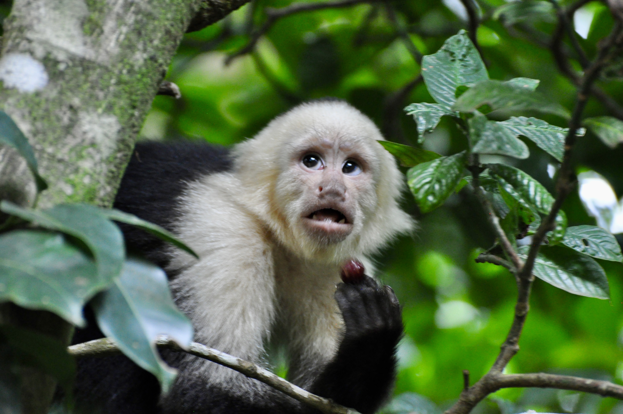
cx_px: 312
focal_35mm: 278
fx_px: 4796
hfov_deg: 7.4
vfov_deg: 4.9
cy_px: 207
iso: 1600
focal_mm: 185
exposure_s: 1/50
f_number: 5
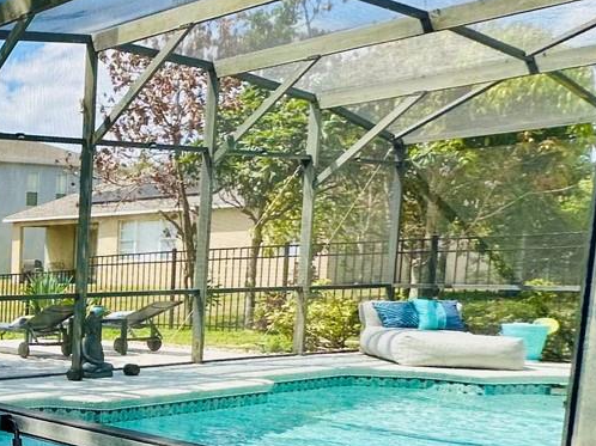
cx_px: -339
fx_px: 774
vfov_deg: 31.5
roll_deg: +0.6
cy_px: 344
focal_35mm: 45
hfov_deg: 26.7
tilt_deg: -4.1
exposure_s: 1/545
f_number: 2.2
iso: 40
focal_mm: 2.22
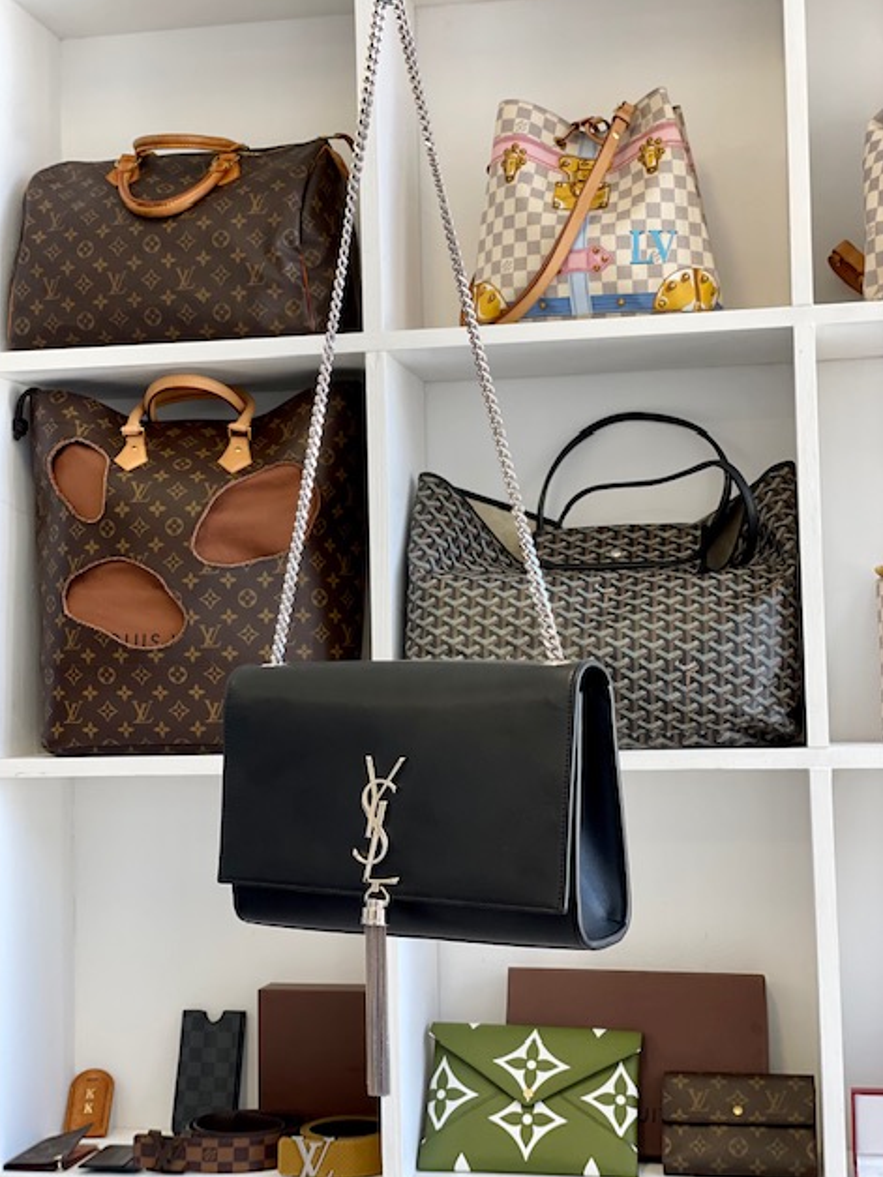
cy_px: 583
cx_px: 435
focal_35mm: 53
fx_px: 1803
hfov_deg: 27.5
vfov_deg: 36.2
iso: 100
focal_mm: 6
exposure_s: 1/100
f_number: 2
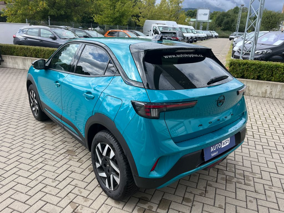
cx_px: 142
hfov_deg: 67.3
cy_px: 106
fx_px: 213
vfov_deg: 53.1
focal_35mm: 26
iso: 50
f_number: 1.6
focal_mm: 5.1
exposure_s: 1/1325
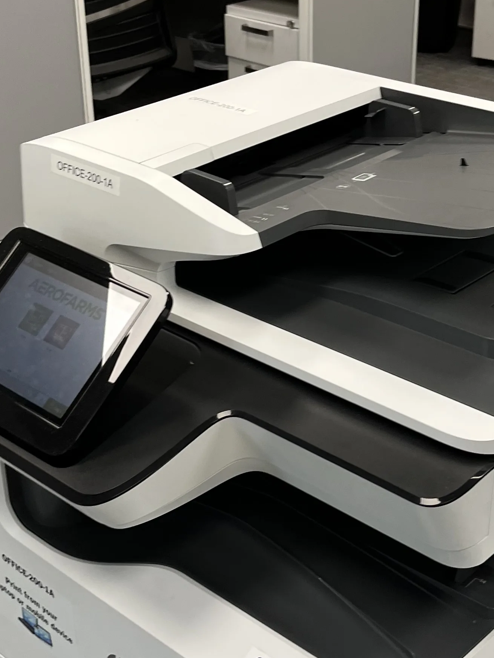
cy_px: 336
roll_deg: -0.8
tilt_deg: -24.0
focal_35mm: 60
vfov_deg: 32.2
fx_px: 1142
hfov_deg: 24.4
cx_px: 268
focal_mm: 5.1
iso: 80
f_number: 1.6
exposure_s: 1/120
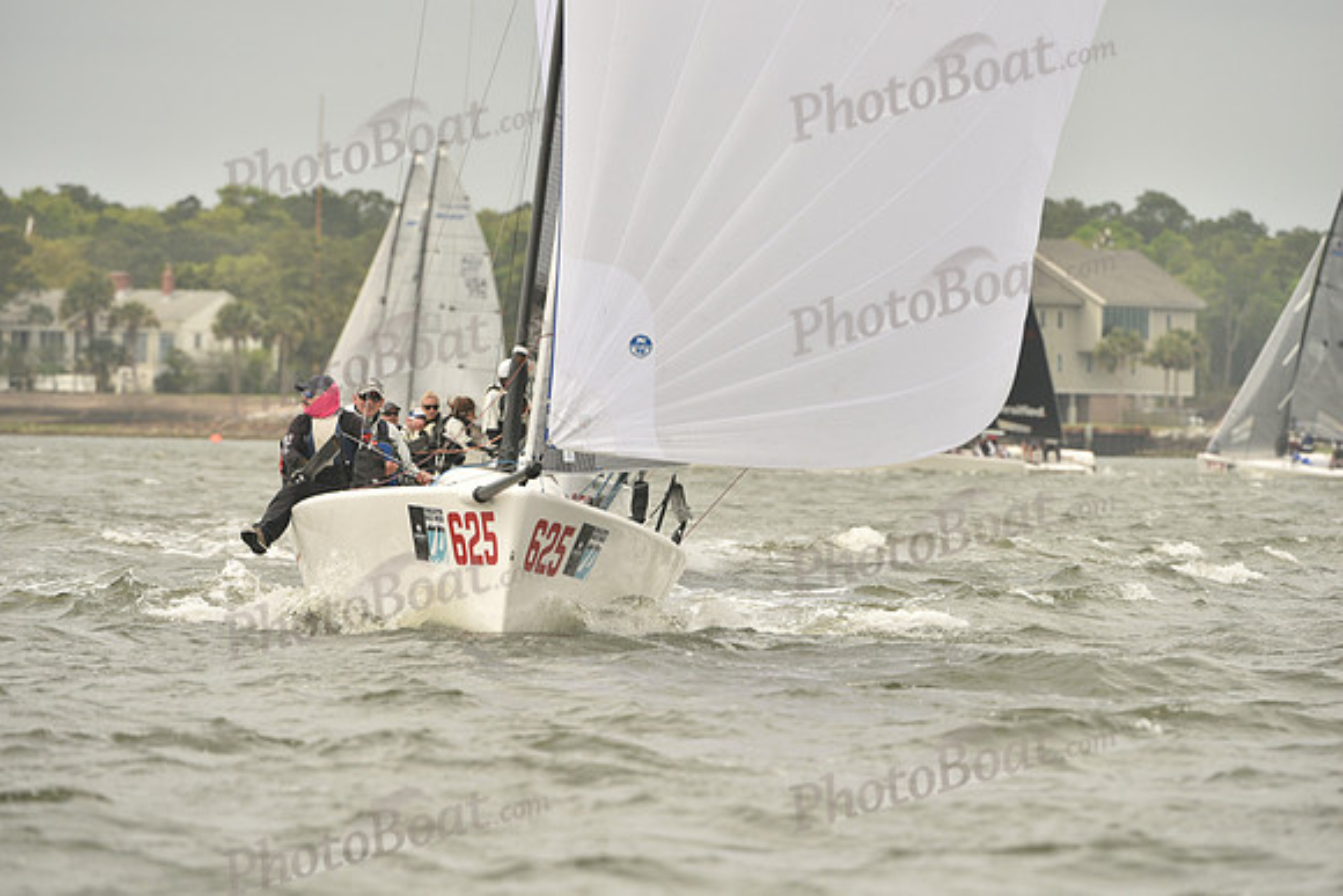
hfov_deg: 5.2
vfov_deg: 3.4
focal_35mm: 400
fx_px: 14925
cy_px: 448
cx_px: 672
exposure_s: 1/1000
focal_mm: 400
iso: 400
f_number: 8
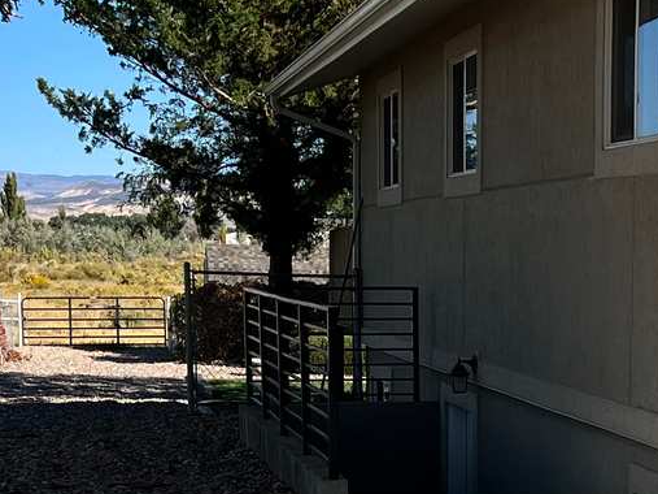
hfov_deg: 18.5
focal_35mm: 105
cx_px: 550
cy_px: 450
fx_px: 1995
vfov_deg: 13.9
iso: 50
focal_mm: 5.7
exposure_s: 1/5076
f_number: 1.5
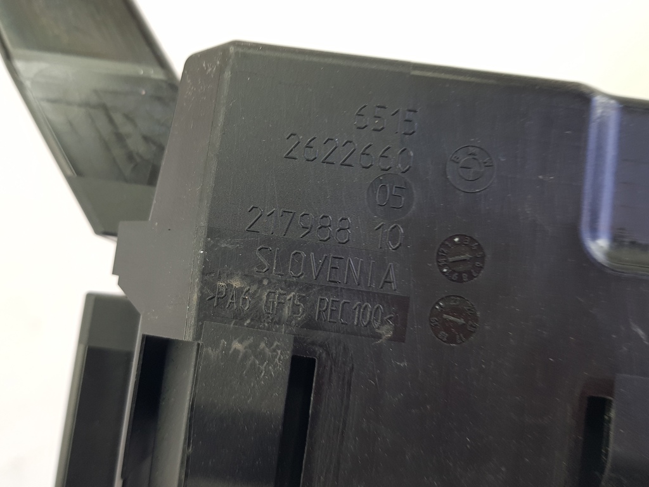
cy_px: 244
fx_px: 487
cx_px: 324
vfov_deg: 53.1
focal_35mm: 26
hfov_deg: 67.3
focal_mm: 4.2
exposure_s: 1/100
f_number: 1.7
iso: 40
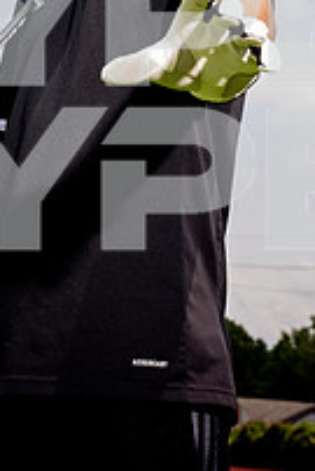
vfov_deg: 18.3
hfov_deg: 12.6
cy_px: 16
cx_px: 79
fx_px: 1428
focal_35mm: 109
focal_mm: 49
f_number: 7.1
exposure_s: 1/250
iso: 100
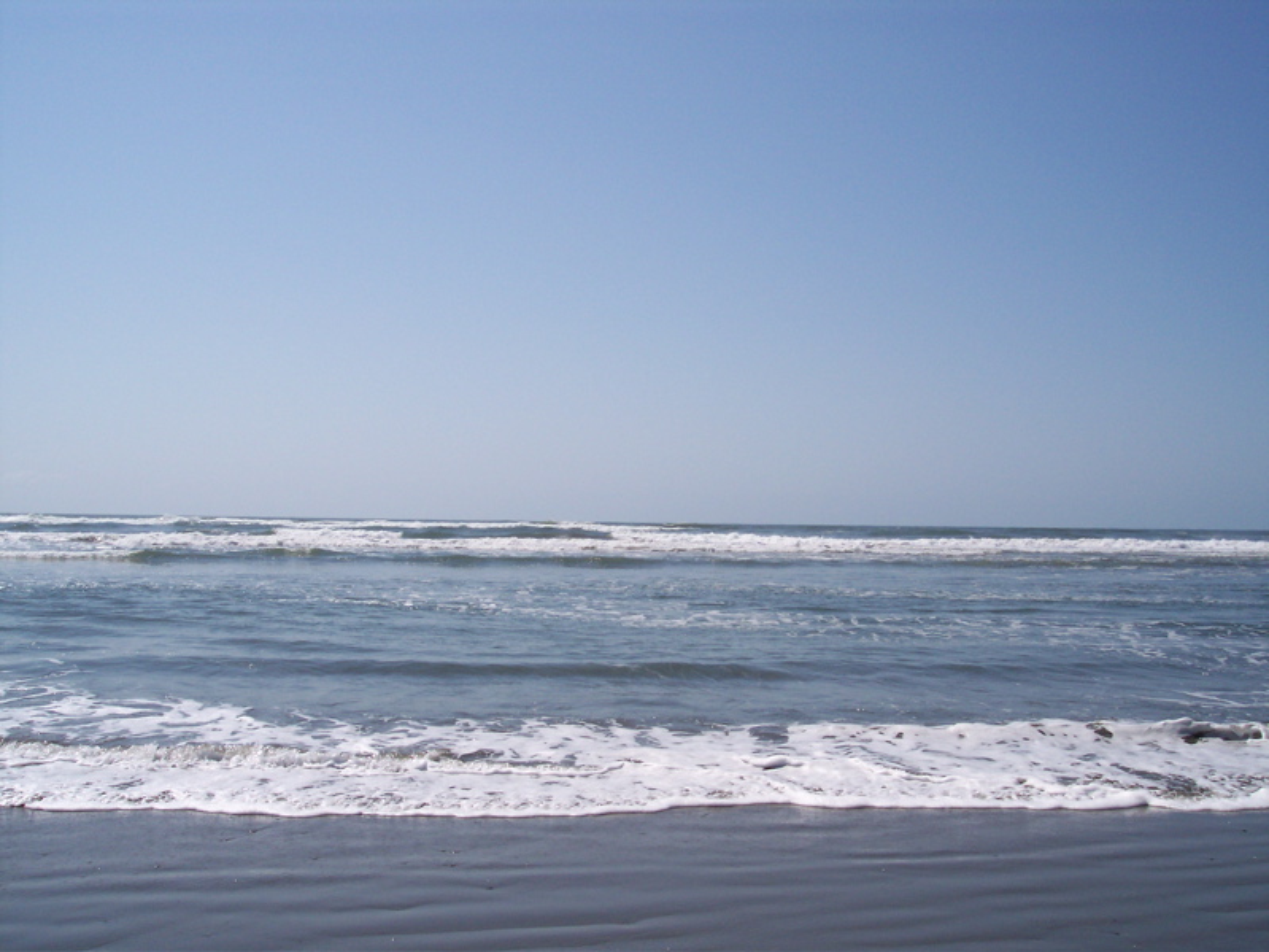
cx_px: 634
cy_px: 476
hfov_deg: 49.0
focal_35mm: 38
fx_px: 1393
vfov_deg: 37.7
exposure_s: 1/1000
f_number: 4.8
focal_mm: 8
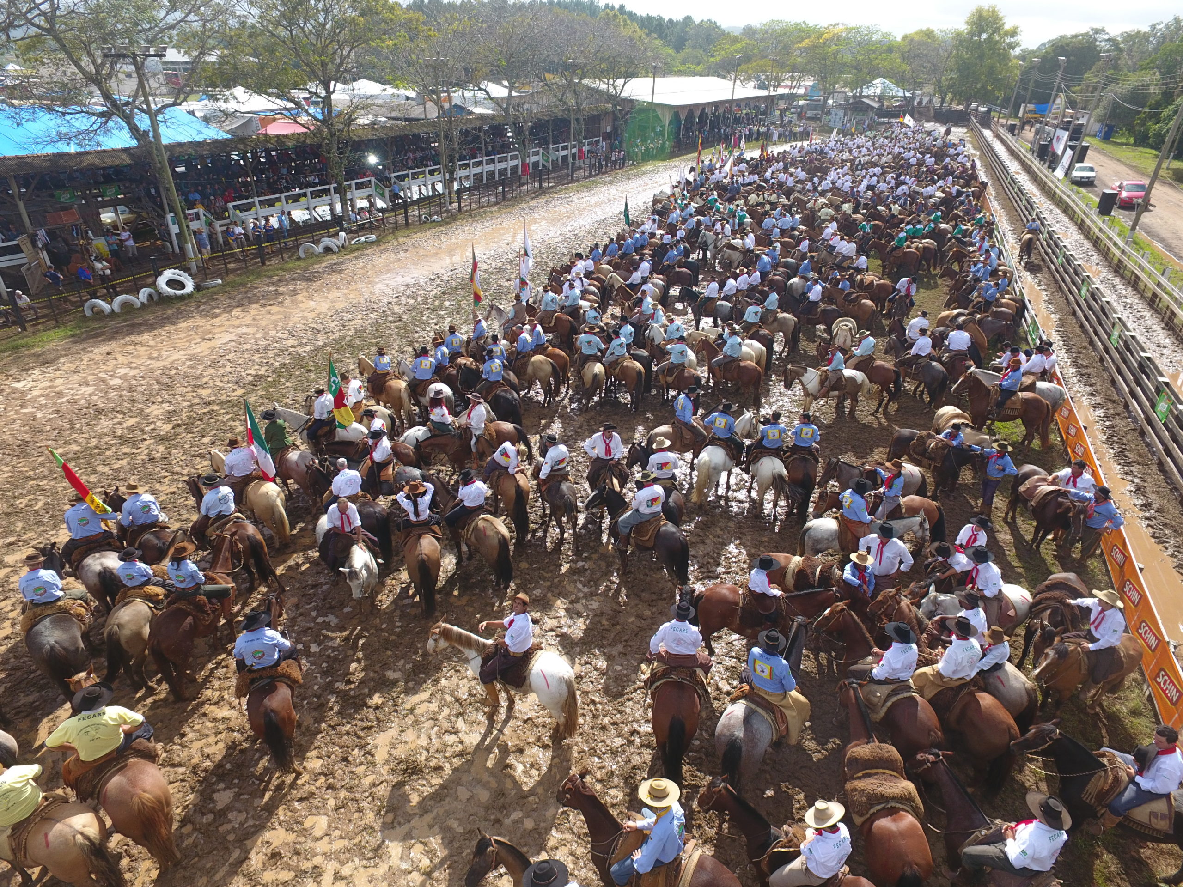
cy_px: 444
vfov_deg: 66.0
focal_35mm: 20
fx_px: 683
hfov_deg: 81.7
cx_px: 592
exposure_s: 1/477
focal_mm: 3.61
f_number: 2.8
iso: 100
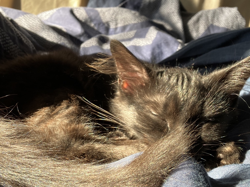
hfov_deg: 45.5
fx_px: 296
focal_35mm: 41
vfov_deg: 35.1
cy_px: 107
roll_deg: -5.7
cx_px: 100
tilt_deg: -20.5
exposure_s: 1/111
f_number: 1.8
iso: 32
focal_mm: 3.99
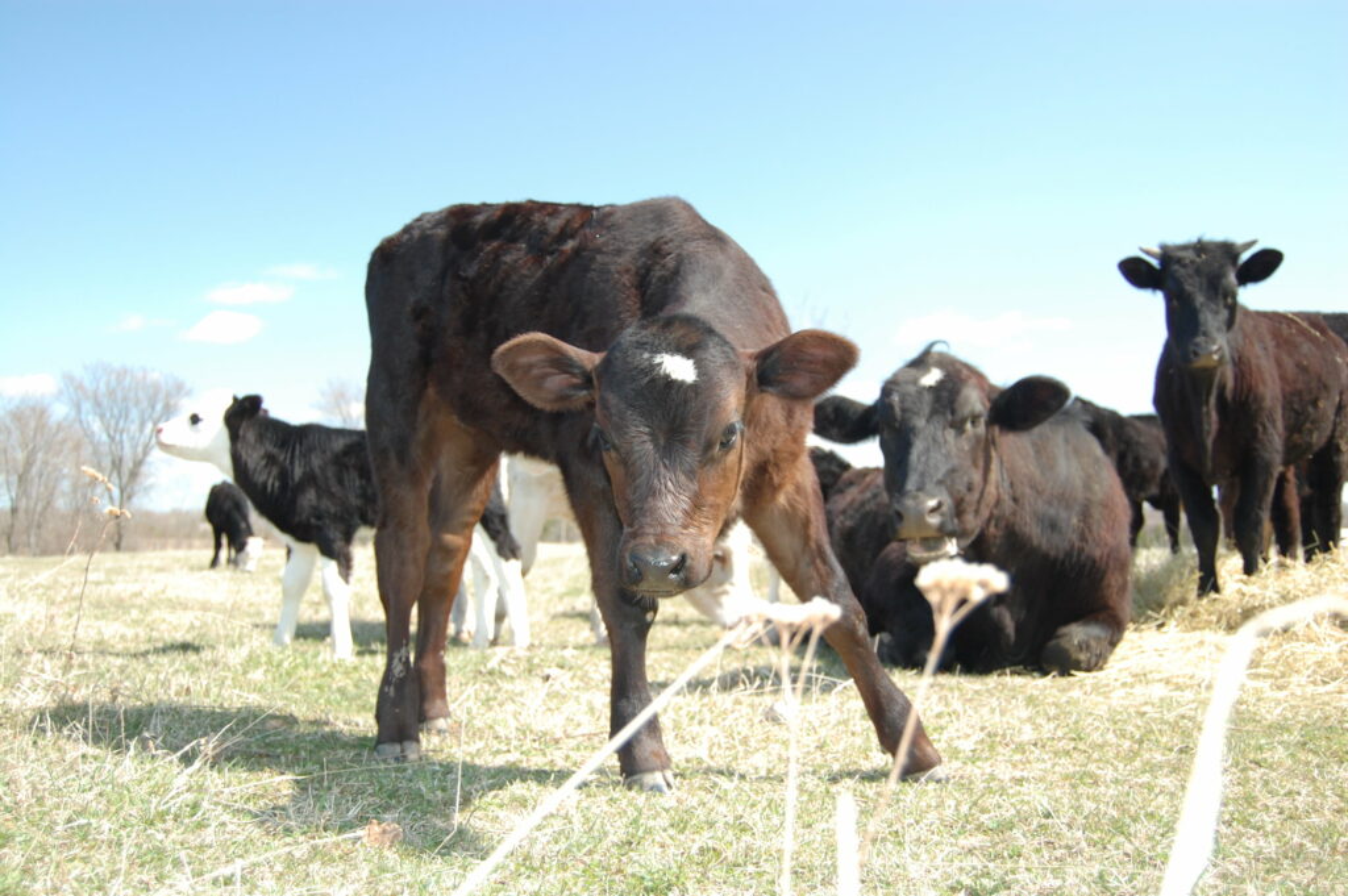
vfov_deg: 38.3
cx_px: 674
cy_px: 448
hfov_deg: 55.1
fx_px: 1291
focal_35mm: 34
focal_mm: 23
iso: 400
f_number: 3.8
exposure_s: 1/400
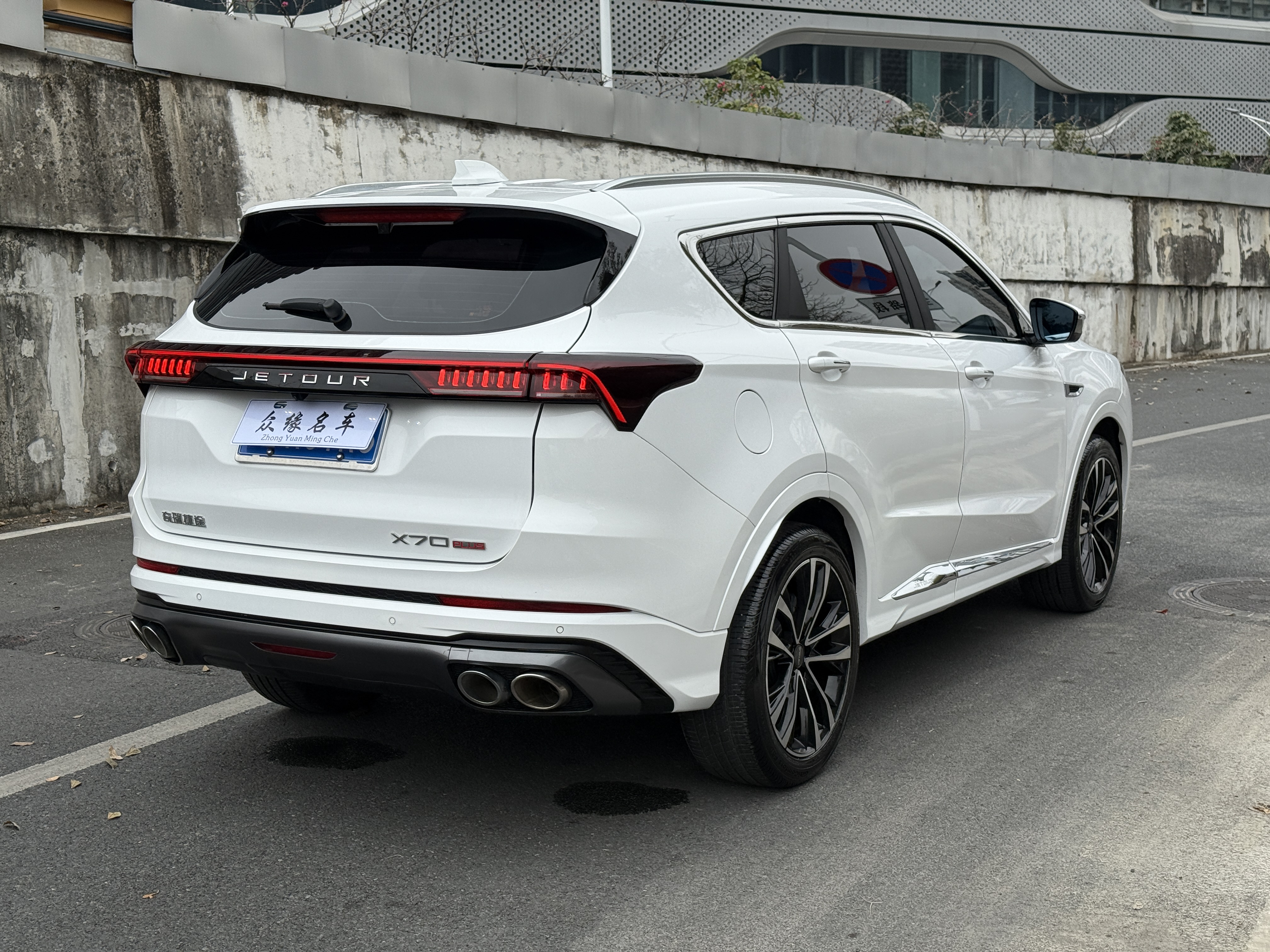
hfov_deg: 39.7
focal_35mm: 48
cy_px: 476
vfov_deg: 30.3
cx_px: 635
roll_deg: +1.8
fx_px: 1761
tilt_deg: -4.1
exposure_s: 1/1678
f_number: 1.78
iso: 64
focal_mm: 6.76
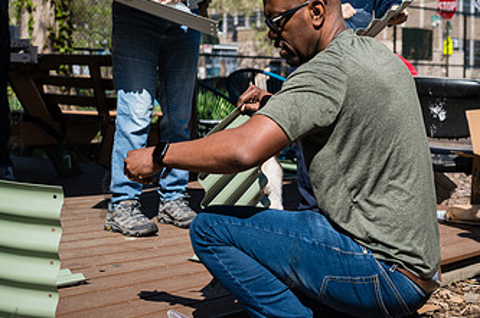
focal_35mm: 68
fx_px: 905
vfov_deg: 19.9
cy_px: 124
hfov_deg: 29.6
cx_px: 293
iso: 100
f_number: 3.5
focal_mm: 39
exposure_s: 1/1000
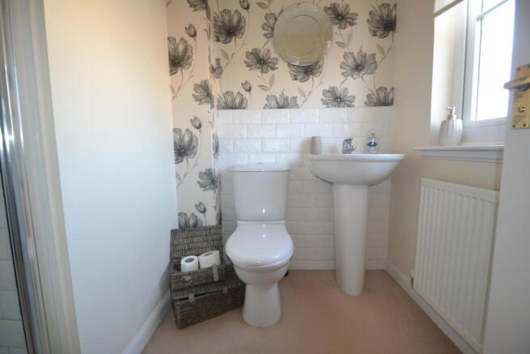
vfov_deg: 77.4
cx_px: 265
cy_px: 177
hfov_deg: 100.4
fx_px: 221
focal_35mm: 15
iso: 640
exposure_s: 1/60
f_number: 3.5
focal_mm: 10
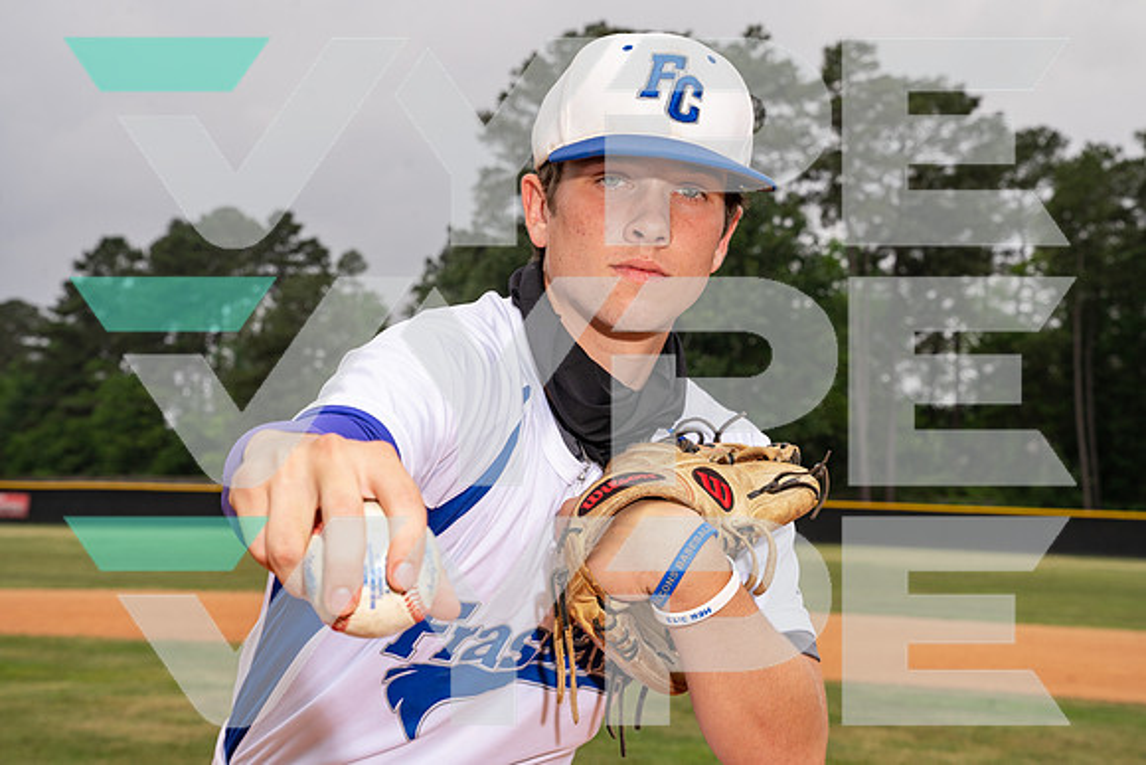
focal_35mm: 67
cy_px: 382
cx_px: 573
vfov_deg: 20.3
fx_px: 2133
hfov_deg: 30.1
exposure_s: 1/200
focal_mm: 67
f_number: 10
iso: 250
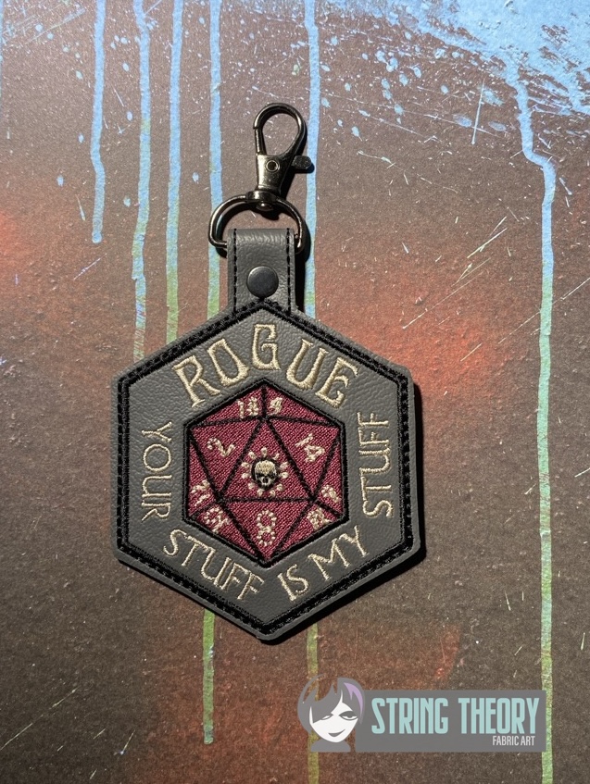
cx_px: 295
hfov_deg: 53.1
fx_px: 590
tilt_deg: -87.5
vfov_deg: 67.3
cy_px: 392
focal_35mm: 26
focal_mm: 4.25
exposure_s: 1/1093
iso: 32
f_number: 1.8
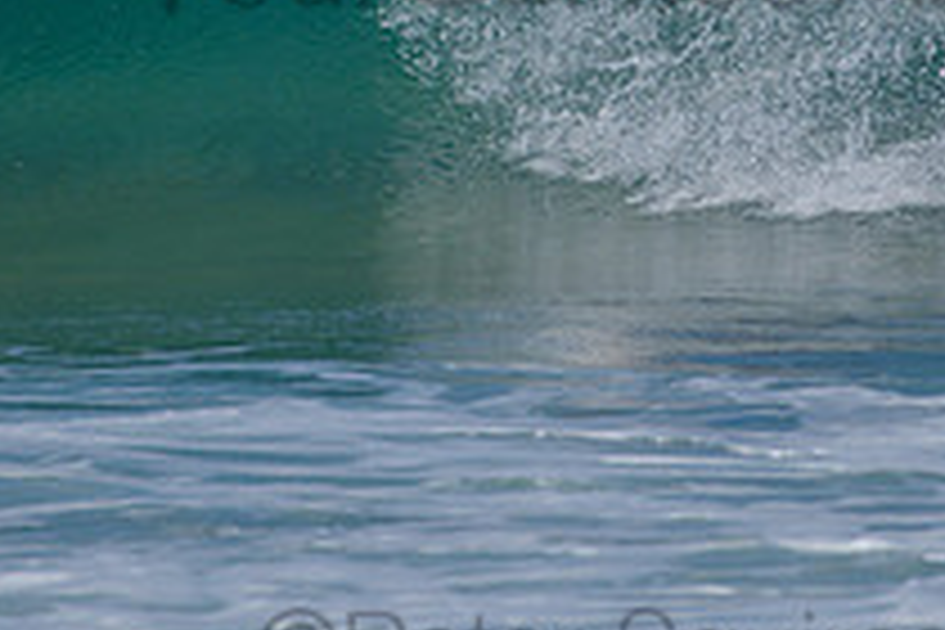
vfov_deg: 1.0
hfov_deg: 1.5
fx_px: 36222
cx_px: 608
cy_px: -97
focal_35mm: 1380
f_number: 5.6
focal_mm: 500
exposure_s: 1/2000
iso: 125
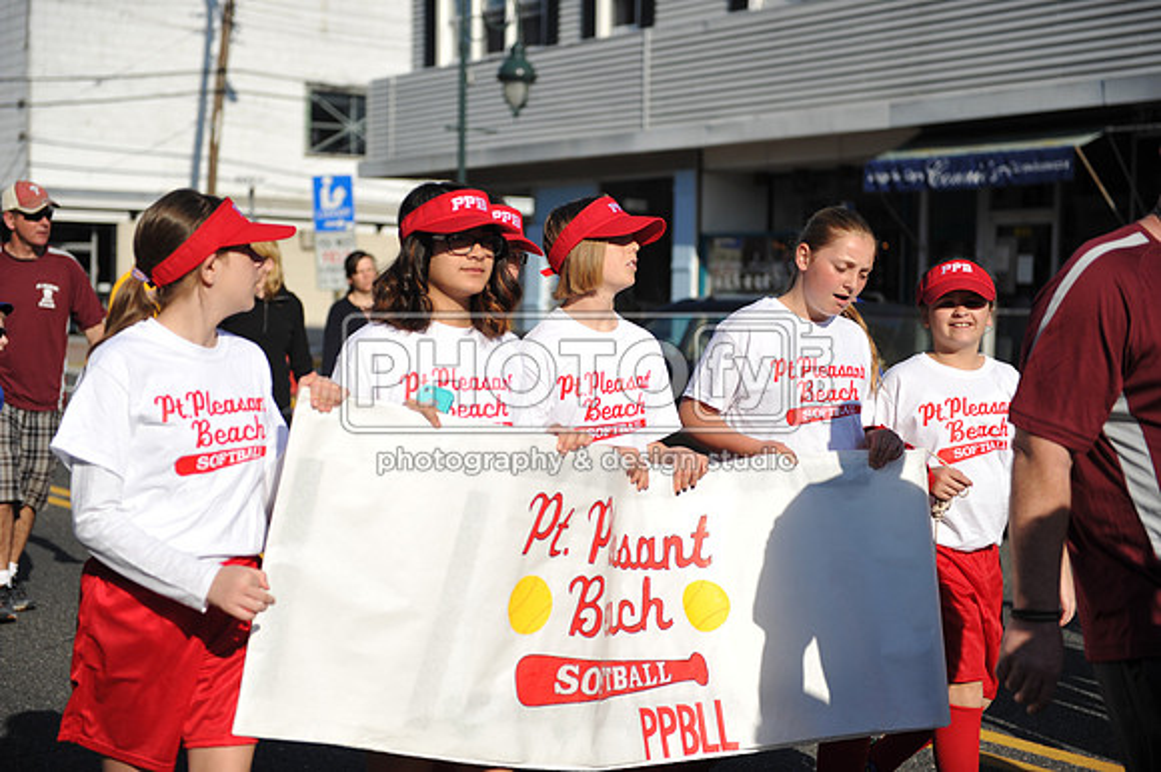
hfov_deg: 32.4
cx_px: 580
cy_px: 386
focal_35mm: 62
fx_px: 1998
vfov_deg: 21.9
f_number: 2.8
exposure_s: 1/8000
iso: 400
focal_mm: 62
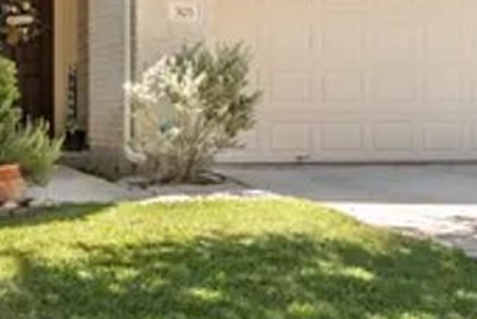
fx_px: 1048
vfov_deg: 17.3
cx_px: 51
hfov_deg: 24.9
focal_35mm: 79
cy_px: 129
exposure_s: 1/50
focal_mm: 14
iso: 250
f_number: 8
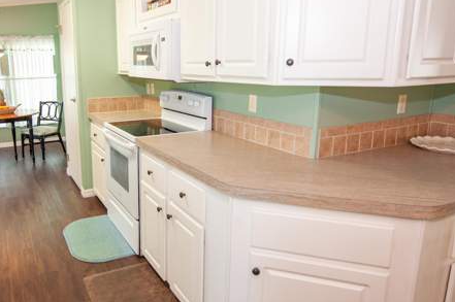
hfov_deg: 65.5
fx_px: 341
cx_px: 149
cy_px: 132
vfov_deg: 47.7
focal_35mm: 27
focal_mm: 14
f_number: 3.2
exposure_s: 1/250
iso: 1250
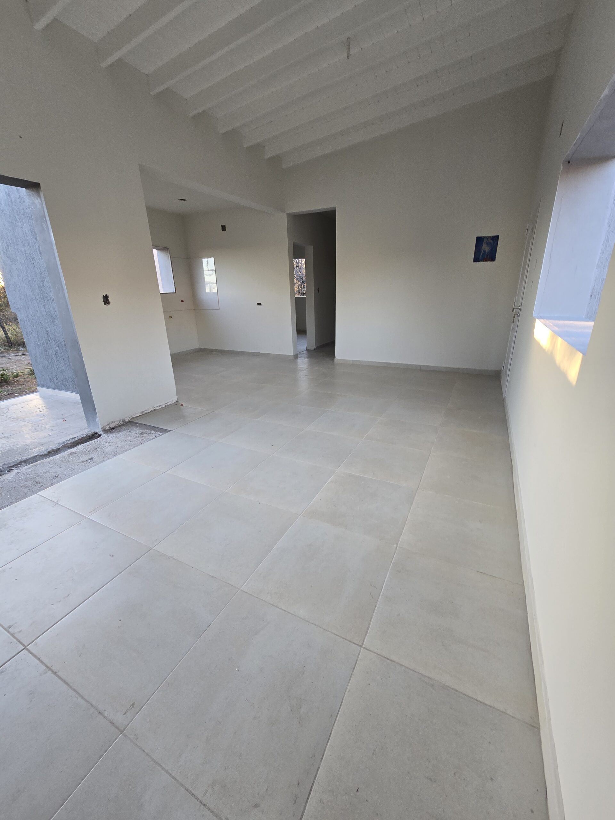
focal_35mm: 13
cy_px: 410
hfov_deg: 89.9
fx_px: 308
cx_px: 308
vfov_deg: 106.2
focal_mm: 2.2
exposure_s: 1/60
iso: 100
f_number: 2.2
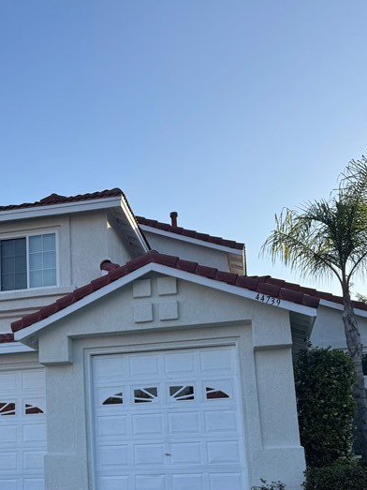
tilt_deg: +12.3
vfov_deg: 39.6
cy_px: 353
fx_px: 665
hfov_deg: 30.3
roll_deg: +1.5
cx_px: 85
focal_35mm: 47
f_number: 1.78
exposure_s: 1/2604
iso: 80
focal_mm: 6.76
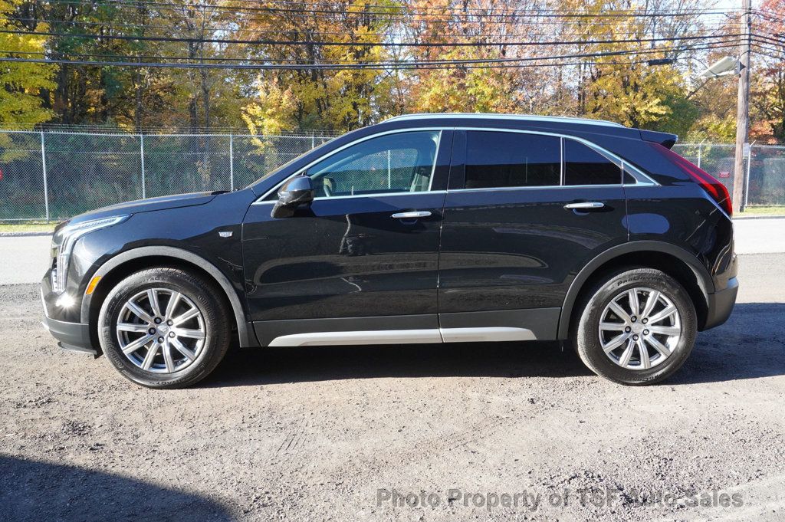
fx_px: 686
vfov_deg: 41.6
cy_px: 261
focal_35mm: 32
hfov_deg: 59.5
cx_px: 392
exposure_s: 1/250
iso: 1250
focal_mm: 21
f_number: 9
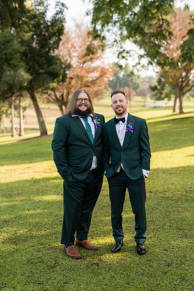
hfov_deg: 27.0
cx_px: 97
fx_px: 404
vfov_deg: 39.6
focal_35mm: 50
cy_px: 146
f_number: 2
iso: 320
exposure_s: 1/2000
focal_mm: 50
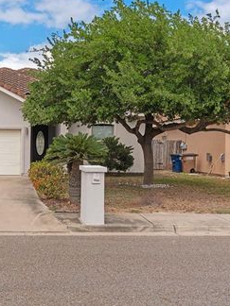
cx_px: 51
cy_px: 151
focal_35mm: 46
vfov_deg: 41.2
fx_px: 408
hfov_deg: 30.8
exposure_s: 1/50
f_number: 9
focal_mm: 31
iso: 200
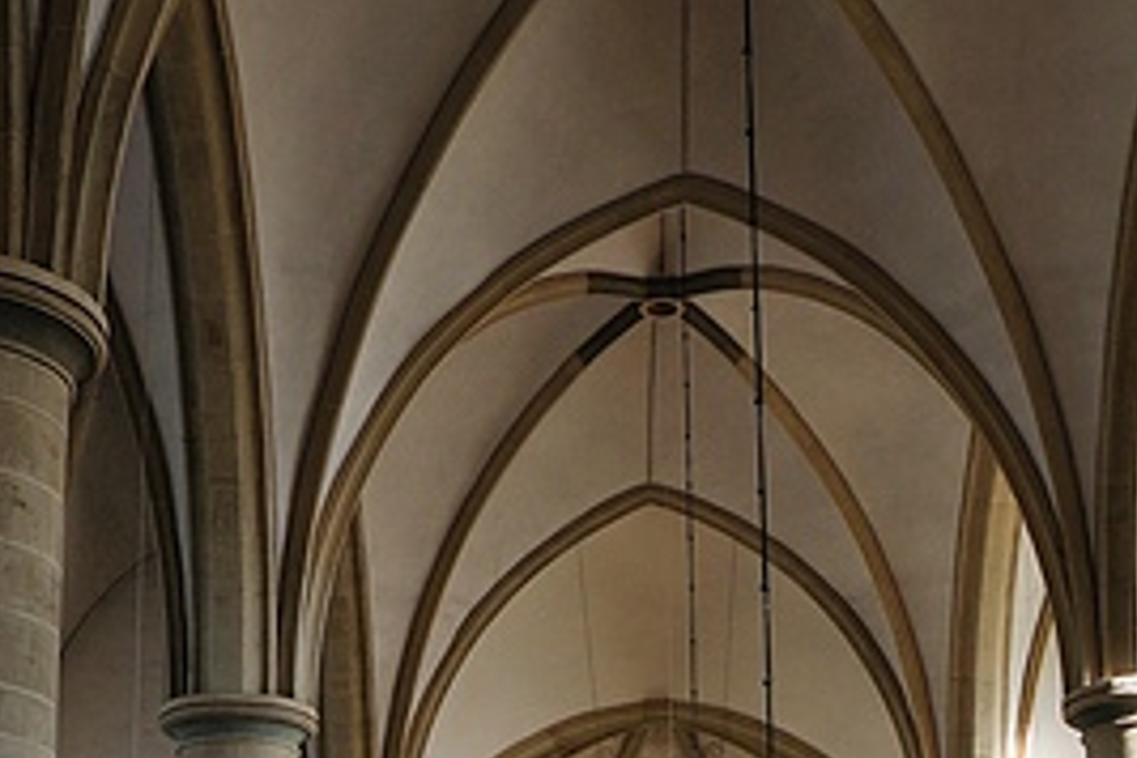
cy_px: 847
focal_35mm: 56
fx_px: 1759
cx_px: 694
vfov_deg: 22.8
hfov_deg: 35.7
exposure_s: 1/25
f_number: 2.8
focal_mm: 11
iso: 200
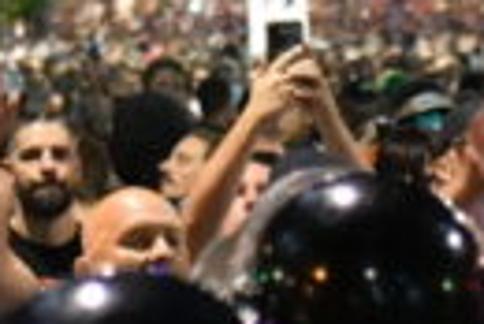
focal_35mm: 379
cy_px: 102
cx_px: 551
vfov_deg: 3.6
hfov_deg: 5.4
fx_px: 5101
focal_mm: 48
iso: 6400
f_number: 2.8
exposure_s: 1/80
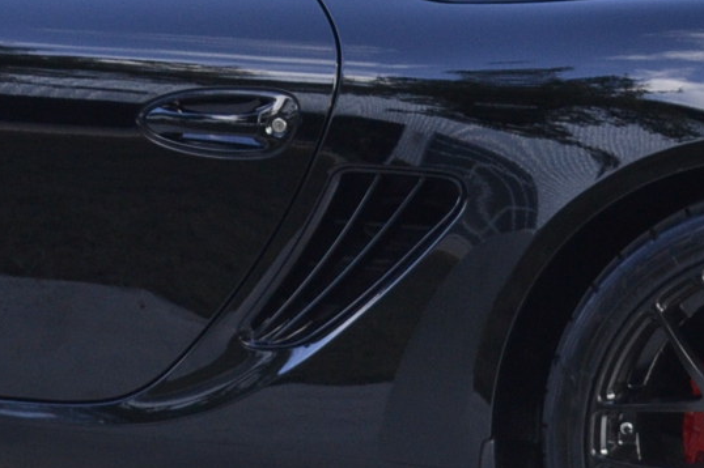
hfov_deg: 11.4
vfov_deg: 7.6
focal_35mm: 180
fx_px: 3518
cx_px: 239
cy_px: -48
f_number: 5.6
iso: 360
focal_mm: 28
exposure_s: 1/125
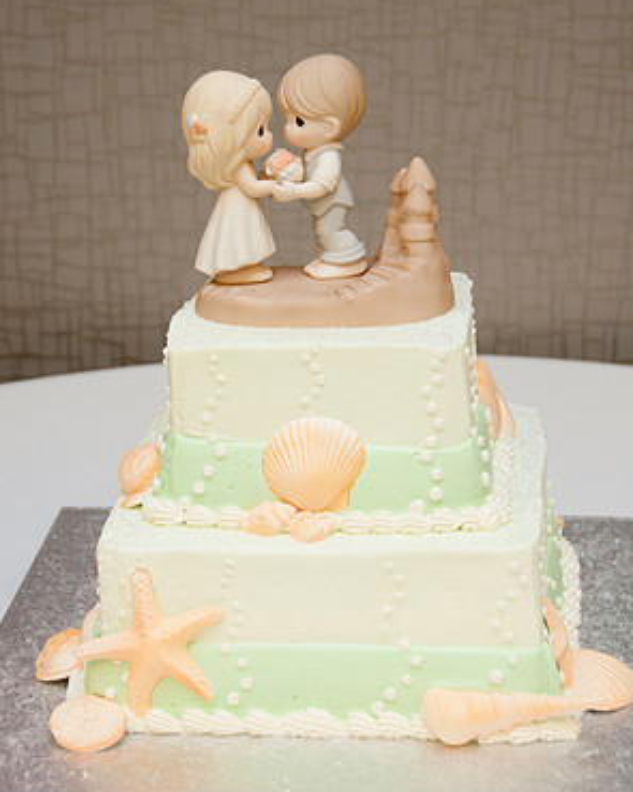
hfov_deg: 14.9
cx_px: 319
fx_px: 2413
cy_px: 388
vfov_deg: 18.6
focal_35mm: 103
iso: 400
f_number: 5.6
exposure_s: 1/30
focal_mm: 60
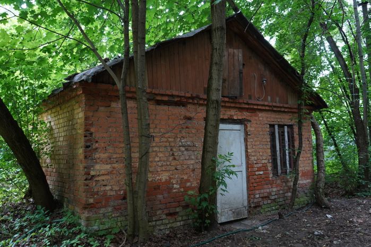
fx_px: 319
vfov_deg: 42.3
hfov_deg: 60.3
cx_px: 186
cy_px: 124
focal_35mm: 31
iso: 2000
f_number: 3.5
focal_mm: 31
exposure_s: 1/160
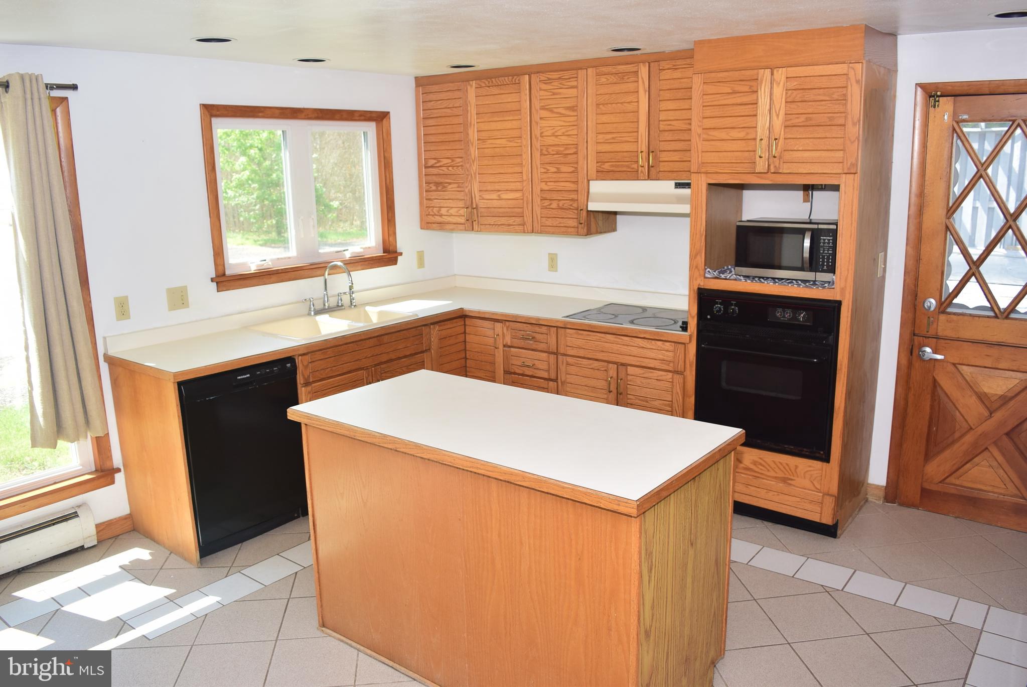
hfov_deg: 67.3
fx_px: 771
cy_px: 344
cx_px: 514
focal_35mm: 27
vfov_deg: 48.0
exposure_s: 1/160
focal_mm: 18
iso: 250
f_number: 6.3
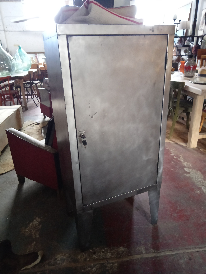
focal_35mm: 26
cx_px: 103
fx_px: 206
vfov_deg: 67.3
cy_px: 137
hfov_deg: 53.1
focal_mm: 3.46
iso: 1079
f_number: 2.2
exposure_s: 1/20
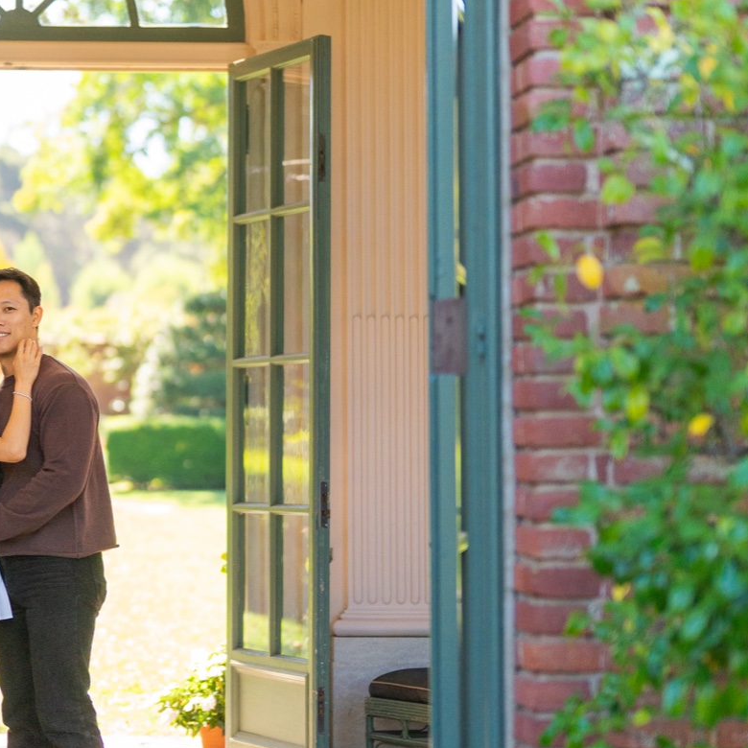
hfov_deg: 15.8
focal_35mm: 109
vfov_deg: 15.9
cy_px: 237
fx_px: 2665
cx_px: 128
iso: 1250
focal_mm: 50
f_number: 1.2
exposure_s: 1/800
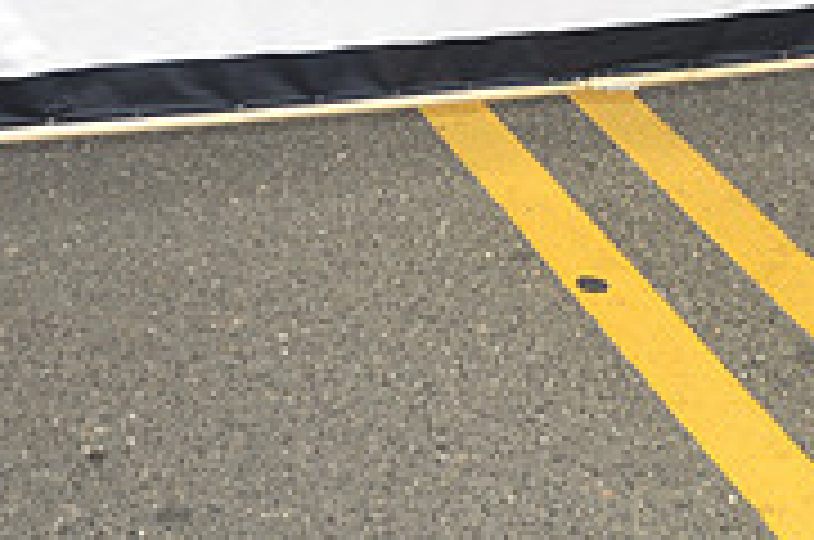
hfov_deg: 21.7
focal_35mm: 93
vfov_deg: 13.8
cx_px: 625
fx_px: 2099
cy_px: -261
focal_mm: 29
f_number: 8
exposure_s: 1/250
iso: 400
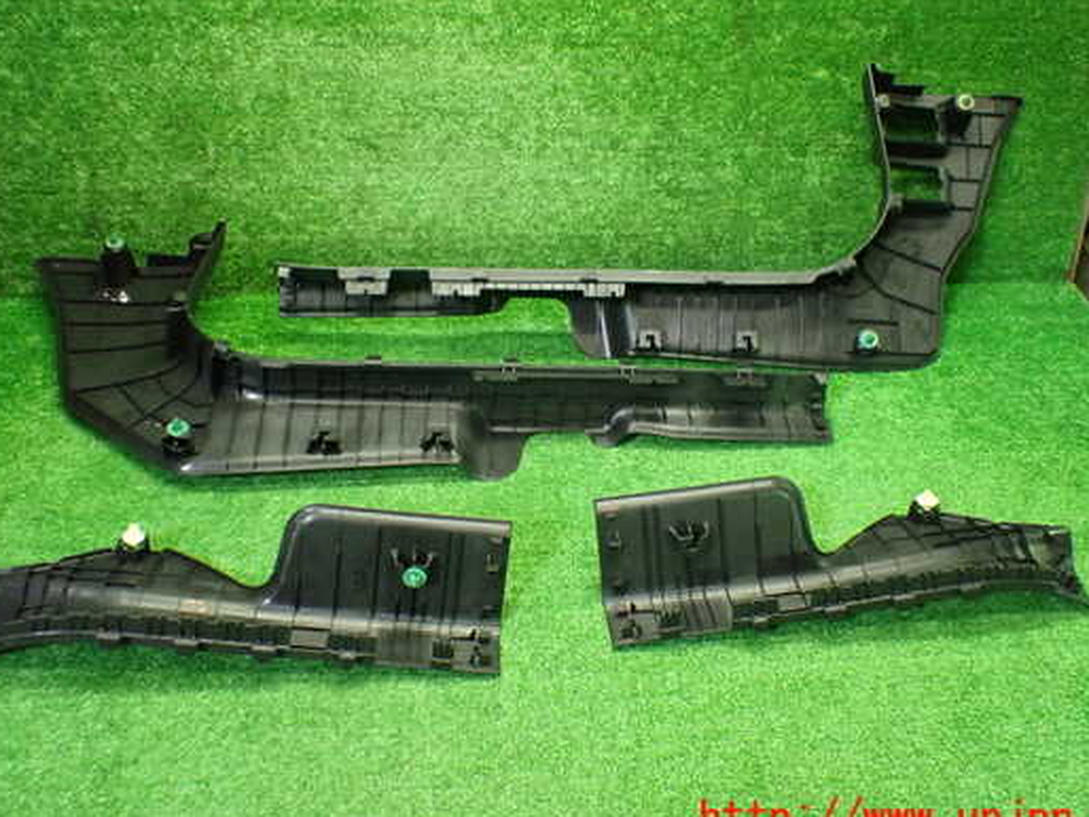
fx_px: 1102
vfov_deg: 40.7
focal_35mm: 35
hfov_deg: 52.6
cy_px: 370
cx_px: 542
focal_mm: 5.4
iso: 800
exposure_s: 1/100
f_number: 2.3
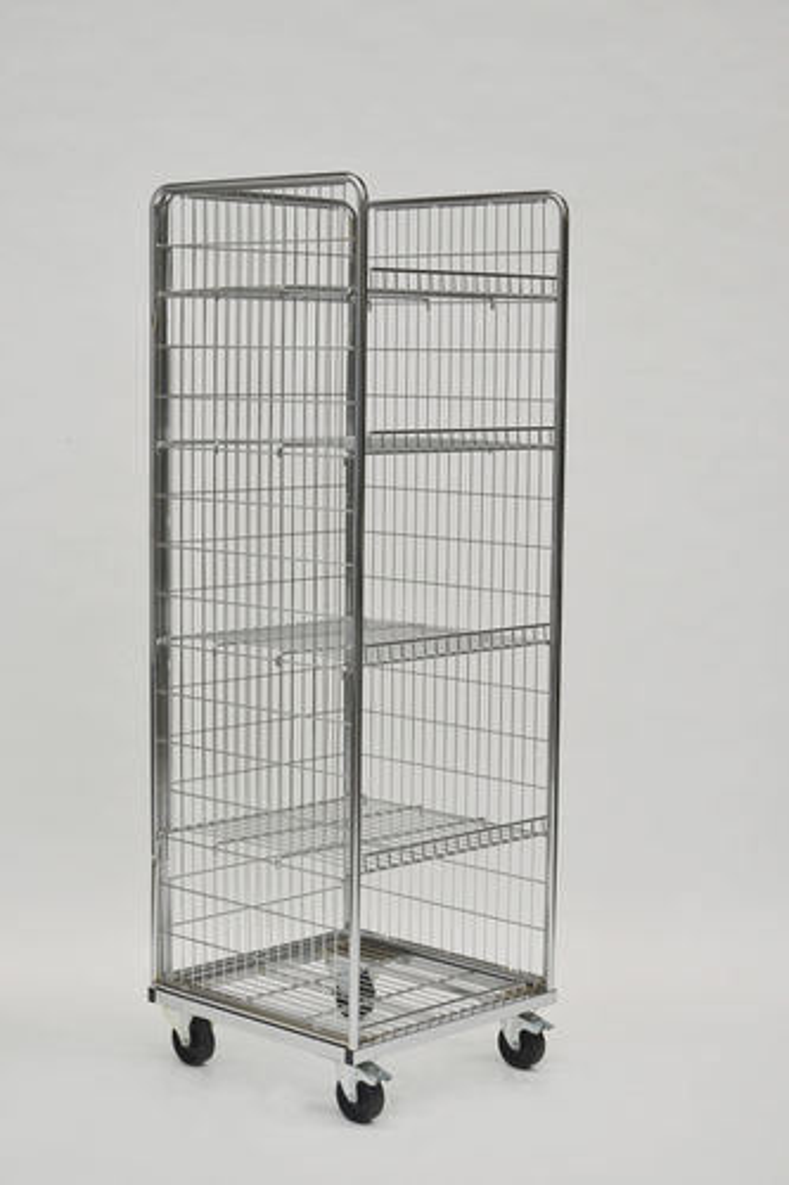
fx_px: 2171
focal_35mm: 66
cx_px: 394
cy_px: 592
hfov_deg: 20.6
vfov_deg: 30.5
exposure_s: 1/1.6
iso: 200
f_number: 18
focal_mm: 66
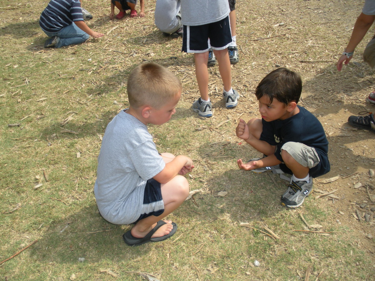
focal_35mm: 36
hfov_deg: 51.4
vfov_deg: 39.7
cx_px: 188
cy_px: 140
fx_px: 390
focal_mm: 6.3
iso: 64
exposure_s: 1/400
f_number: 3.5
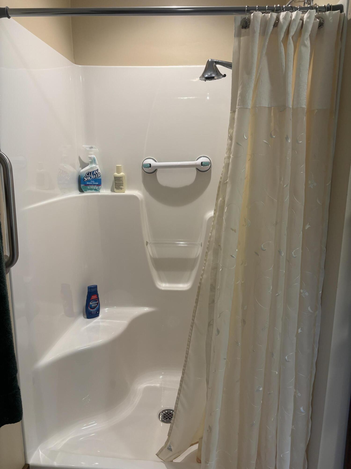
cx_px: 176
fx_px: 352
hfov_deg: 53.1
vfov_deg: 67.3
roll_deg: -0.4
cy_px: 234
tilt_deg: -12.3
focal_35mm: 26
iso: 80
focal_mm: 5.96
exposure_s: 1/60
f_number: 1.6
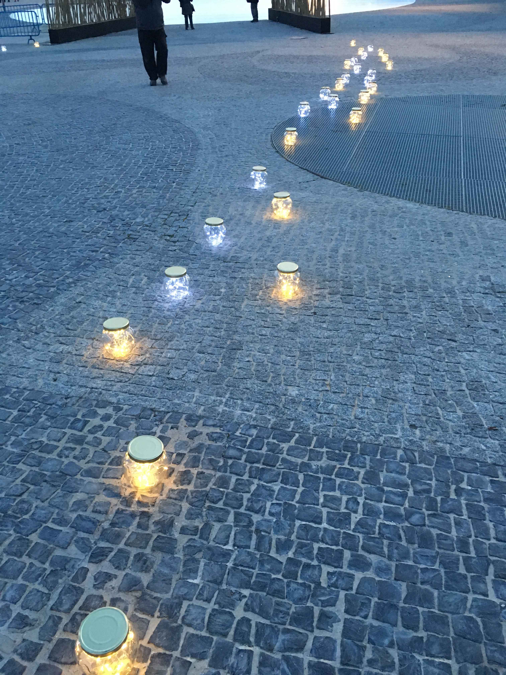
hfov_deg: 48.2
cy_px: 338
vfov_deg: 61.7
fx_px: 565
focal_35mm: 29
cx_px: 253
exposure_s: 1/17
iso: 250
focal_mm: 4.15
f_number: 2.2
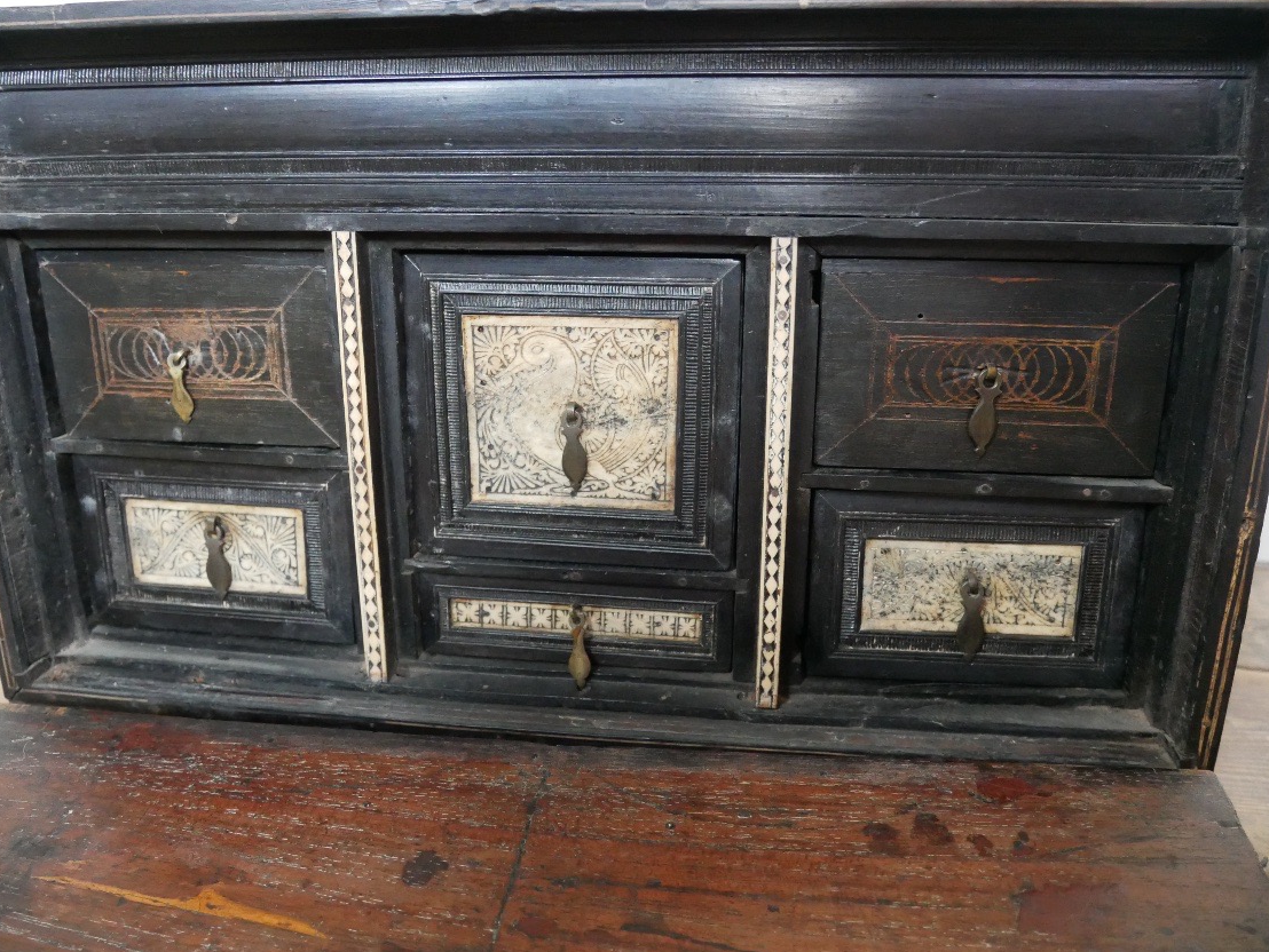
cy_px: 440
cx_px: 629
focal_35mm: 26
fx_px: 954
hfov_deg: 67.3
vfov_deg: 53.0
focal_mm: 12
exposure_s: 1/50
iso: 3200
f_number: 3.5
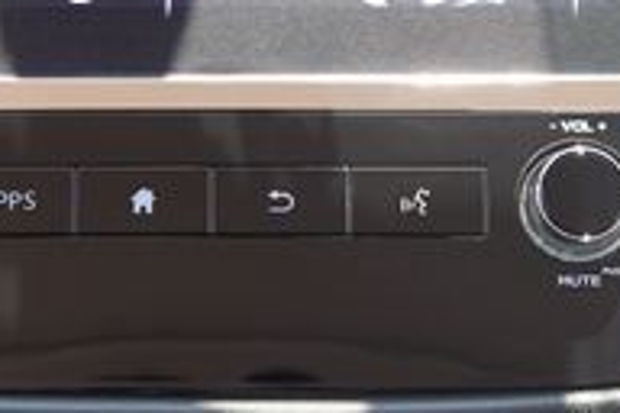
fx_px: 3117
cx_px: 255
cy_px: -34
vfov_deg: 7.5
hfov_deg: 11.4
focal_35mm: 181
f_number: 4
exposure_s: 1/40
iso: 100
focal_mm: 34
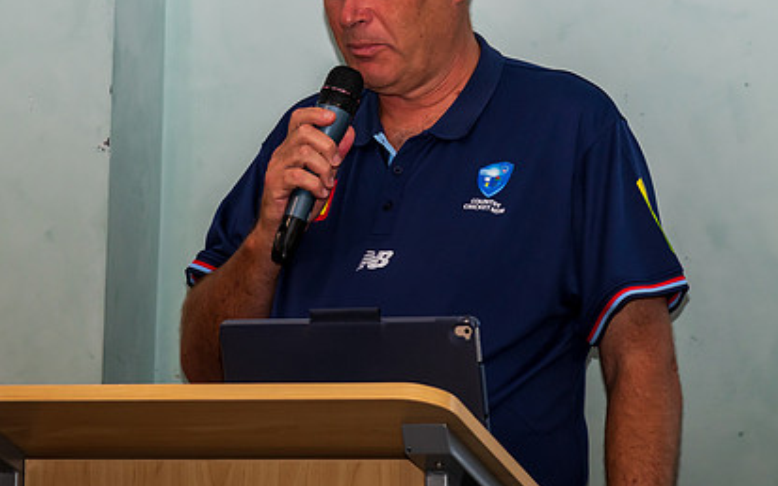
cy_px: 64
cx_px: 396
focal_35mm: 218
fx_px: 4622
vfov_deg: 6.0
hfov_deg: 9.6
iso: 400
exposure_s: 1/60
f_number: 8
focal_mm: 120
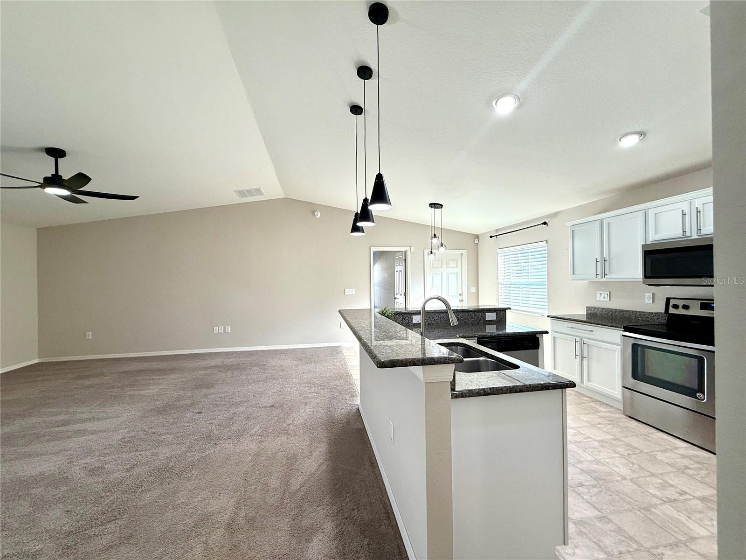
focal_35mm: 14
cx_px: 373
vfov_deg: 85.7
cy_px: 280
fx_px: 302
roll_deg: +0.9
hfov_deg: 102.1
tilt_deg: +0.7
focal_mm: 2.22
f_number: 2.2
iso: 80
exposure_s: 1/120
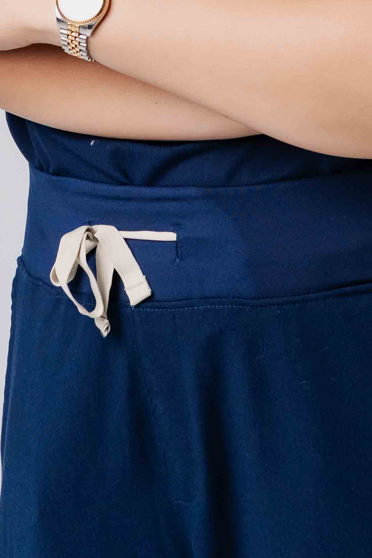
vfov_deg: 6.6
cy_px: -330
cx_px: 307
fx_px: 4790
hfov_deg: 4.4
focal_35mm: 309
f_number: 7.1
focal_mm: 85
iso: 1000
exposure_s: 1/250
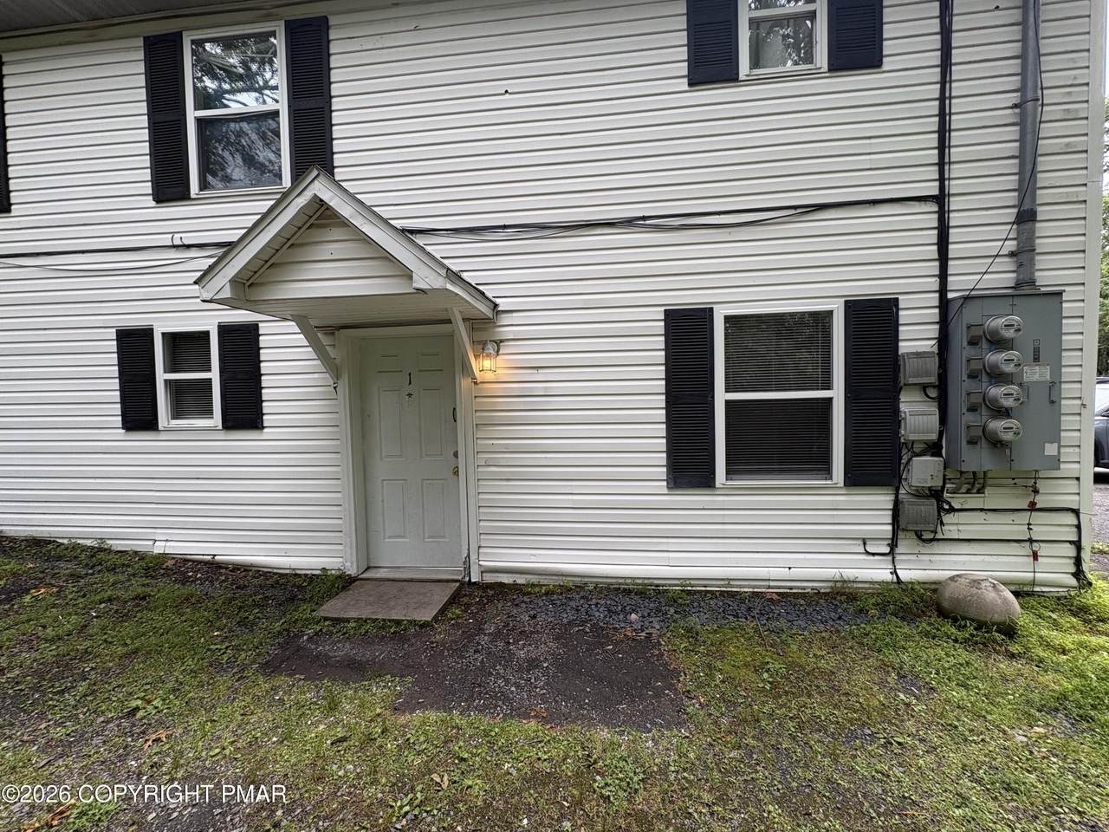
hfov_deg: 102.1
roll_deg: +1.2
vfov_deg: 85.7
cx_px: 554
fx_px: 449
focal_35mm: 14
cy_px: 416
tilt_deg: -2.2
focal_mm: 2.22
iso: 40
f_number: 2.2
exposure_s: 1/278
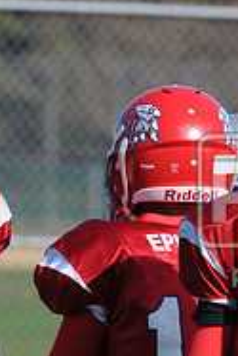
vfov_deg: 1.5
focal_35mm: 1395
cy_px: 205
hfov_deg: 1.0
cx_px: 425
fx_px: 13807
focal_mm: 300
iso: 200
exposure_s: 1/500
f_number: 9
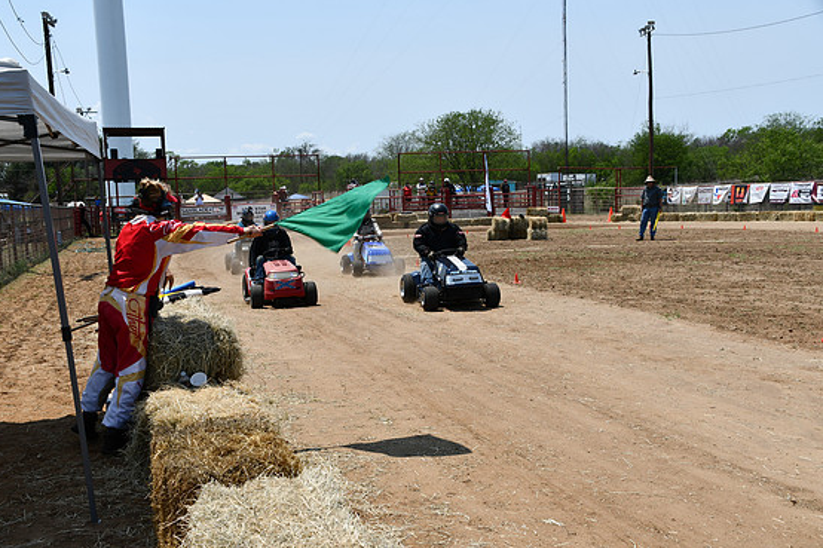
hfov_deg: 44.5
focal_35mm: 44
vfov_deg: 30.5
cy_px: 268
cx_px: 398
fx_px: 1006
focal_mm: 28
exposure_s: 1/400
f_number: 10
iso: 100
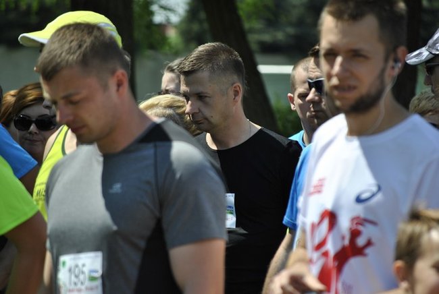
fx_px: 3665
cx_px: 220
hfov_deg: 6.9
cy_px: 147
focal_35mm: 300
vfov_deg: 4.6
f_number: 5.6
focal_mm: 200
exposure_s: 1/800
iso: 200
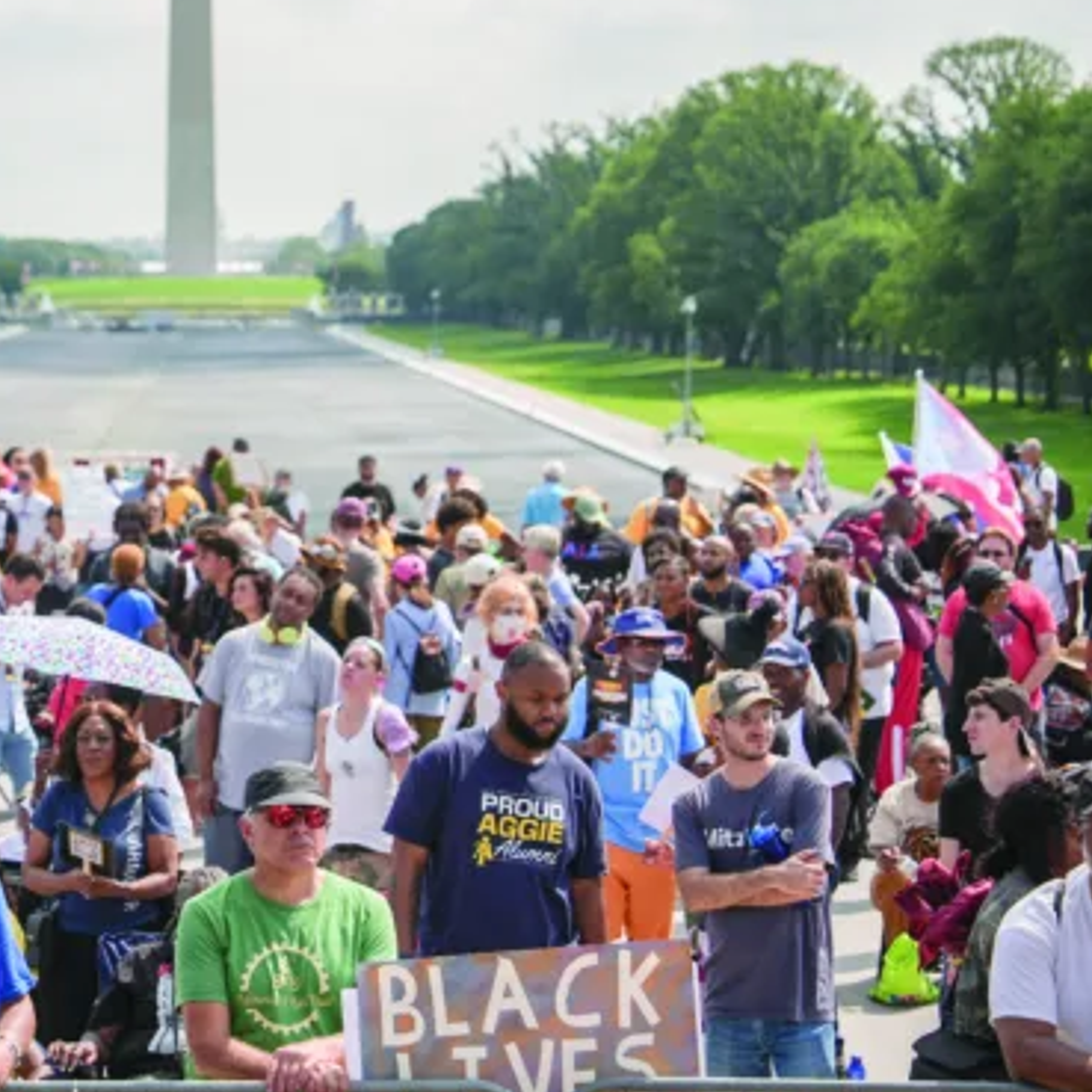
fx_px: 3819
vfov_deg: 16.2
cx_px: 192
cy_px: 361
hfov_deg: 16.1
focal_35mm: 107
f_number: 3.5
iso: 125
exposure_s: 1/2500
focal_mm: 62
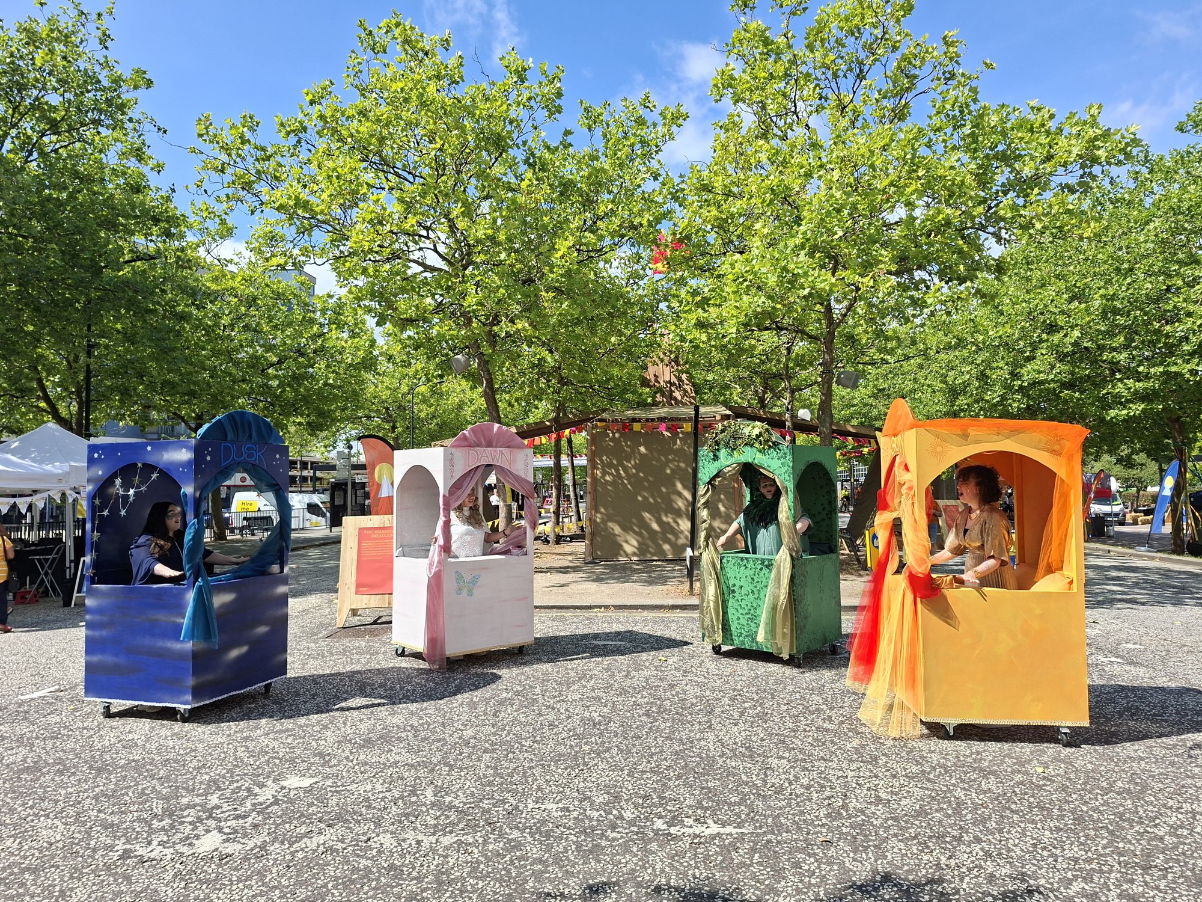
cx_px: 601
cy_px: 451
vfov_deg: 58.9
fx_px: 799
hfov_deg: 73.9
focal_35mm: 23
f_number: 1.8
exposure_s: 1/1538
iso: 50
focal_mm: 5.54
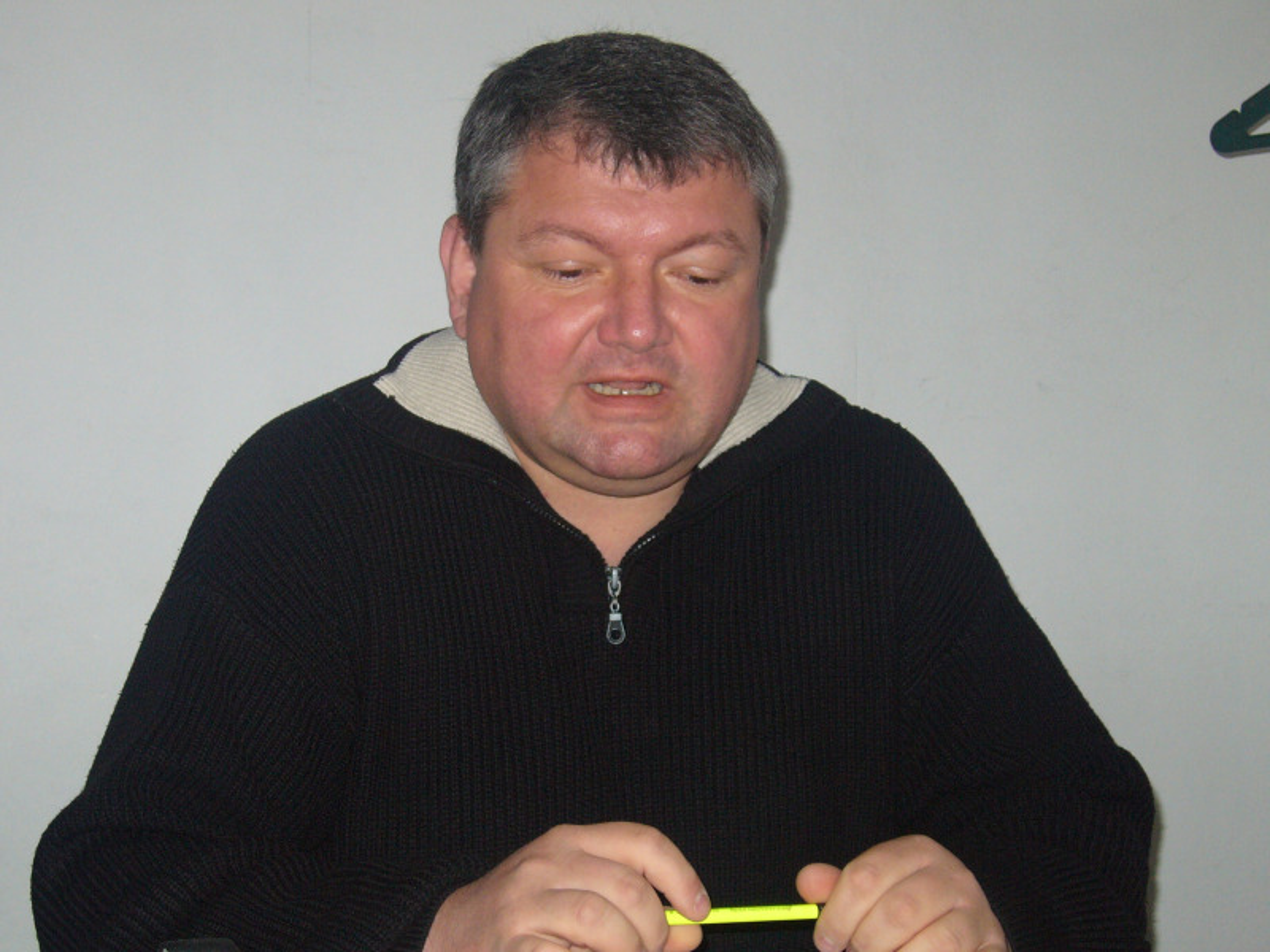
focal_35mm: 66
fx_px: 2421
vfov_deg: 22.3
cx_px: 635
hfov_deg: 29.4
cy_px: 476
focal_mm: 11
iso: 200
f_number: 4
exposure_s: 1/60
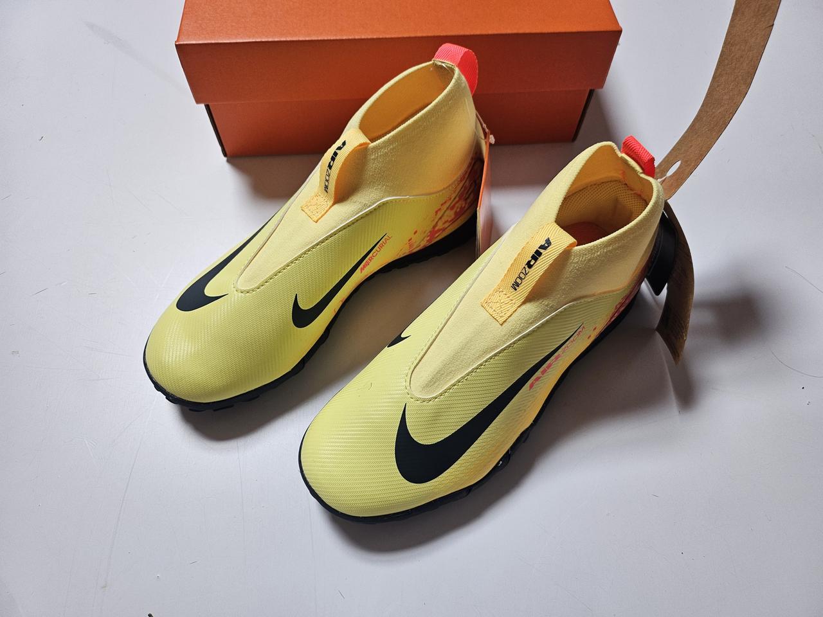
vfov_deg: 56.8
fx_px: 571
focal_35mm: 24
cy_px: 308
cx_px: 412
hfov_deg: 71.6
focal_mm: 5
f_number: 1.8
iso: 100
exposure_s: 1/120
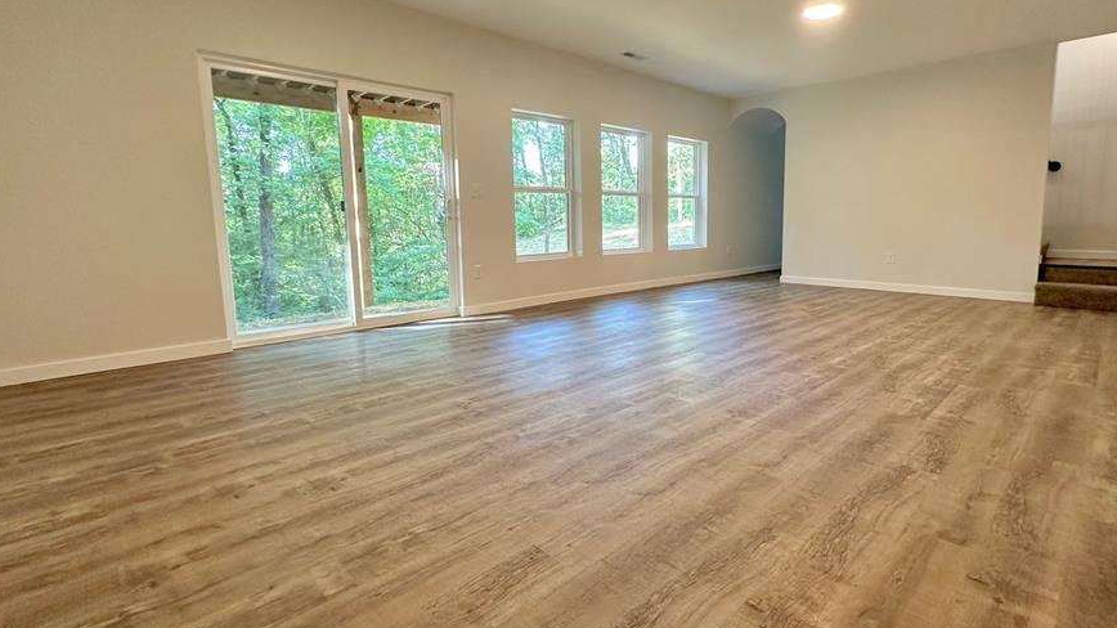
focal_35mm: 18
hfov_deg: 92.3
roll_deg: +0.2
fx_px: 533
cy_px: 284
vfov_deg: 60.9
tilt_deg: -7.8
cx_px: 624
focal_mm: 2.22
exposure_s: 1/60
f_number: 2.2
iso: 200
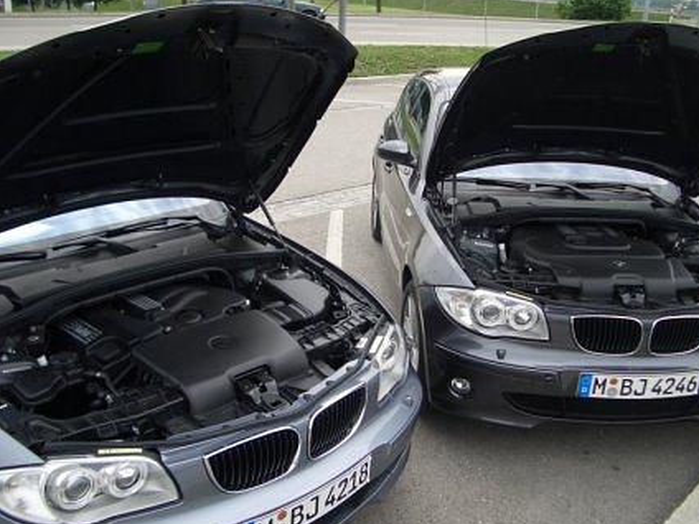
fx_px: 747
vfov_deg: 38.7
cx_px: 368
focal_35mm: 37
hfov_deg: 50.1
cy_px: 270
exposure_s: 1/500
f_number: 2.6
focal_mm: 5.8
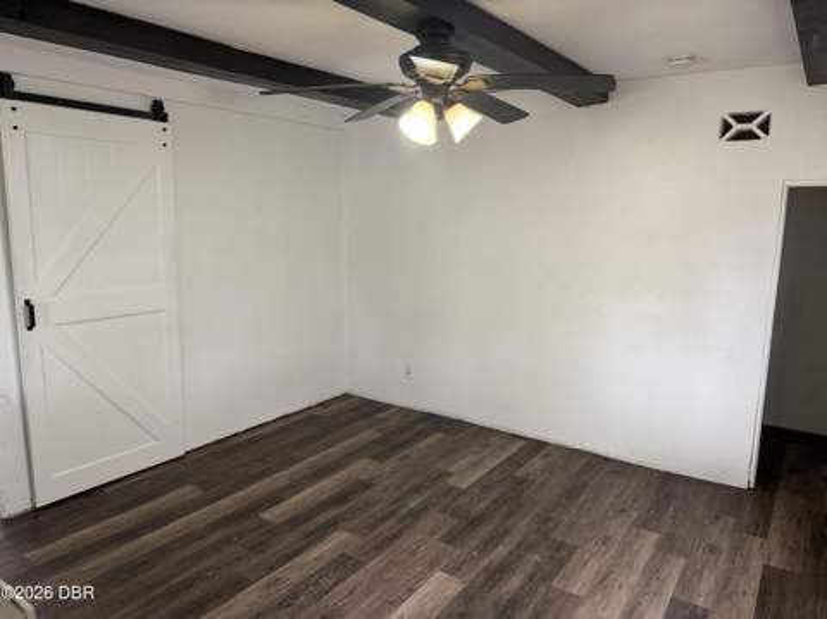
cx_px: 414
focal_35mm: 24
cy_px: 310
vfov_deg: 56.7
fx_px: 573
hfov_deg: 71.7
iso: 250
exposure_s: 1/60
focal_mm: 6.76
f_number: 1.78
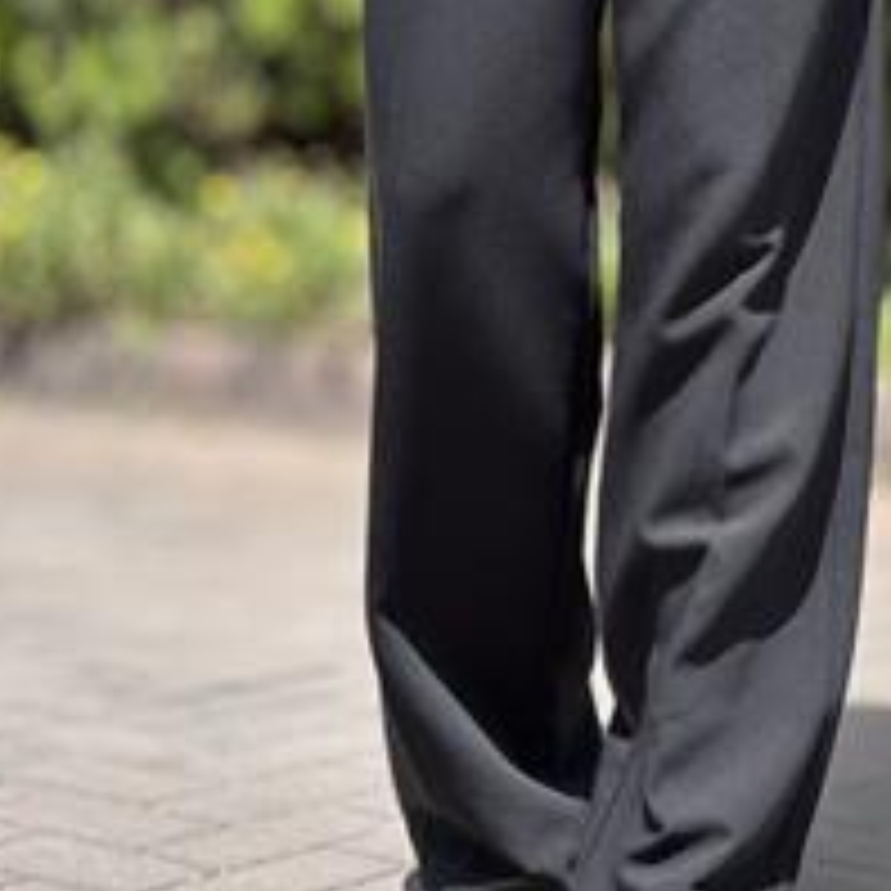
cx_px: 594
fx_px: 4135
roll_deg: -1.9
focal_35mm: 142
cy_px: 169
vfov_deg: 12.2
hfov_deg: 12.3
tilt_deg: -7.4
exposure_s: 1/264
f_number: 2.8
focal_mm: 9
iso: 25
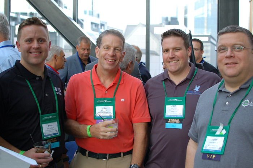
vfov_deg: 25.7
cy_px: 84
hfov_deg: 37.9
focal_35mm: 52
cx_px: 126
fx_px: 369
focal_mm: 35
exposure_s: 1/125
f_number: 4
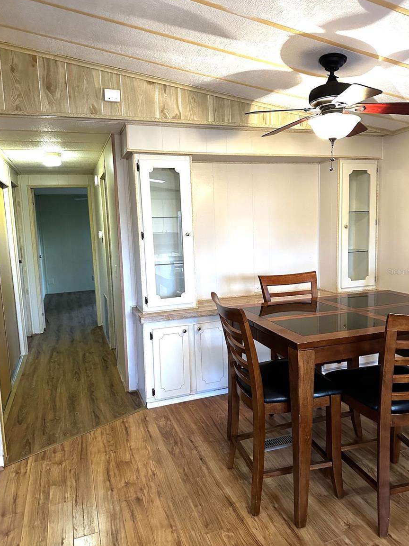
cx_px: 208
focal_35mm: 25
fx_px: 394
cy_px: 272
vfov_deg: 69.4
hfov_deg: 54.9
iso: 640
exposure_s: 1/60
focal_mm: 6.86
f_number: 1.78
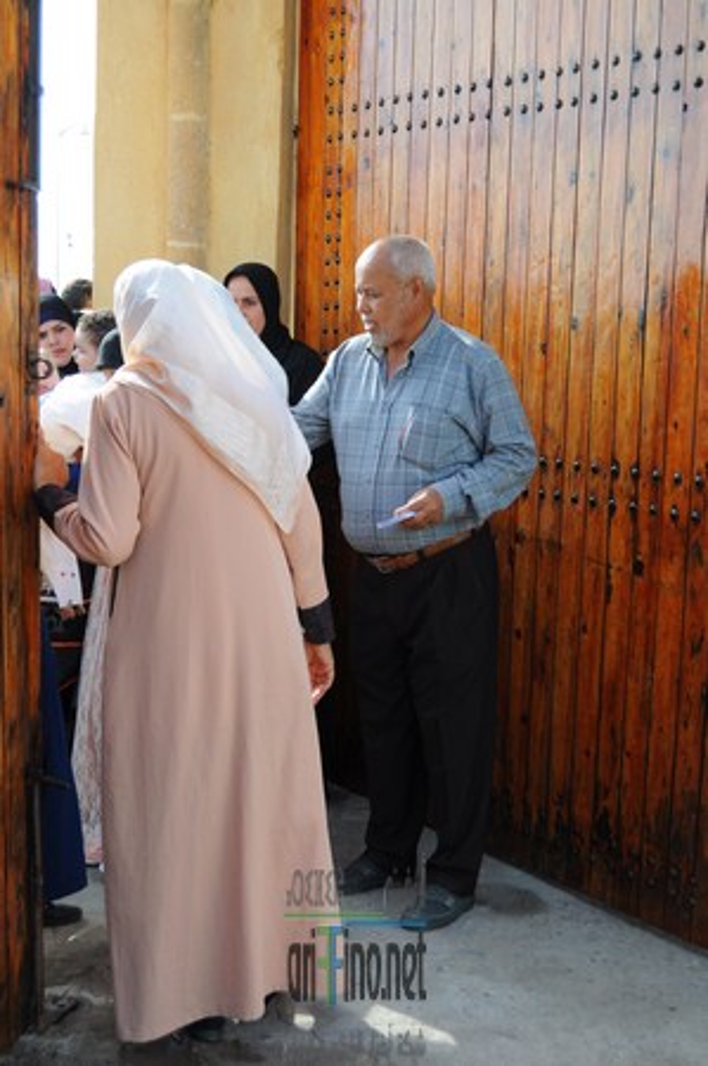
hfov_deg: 25.7
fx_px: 1552
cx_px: 354
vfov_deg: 37.9
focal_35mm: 52
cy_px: 533
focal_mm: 35
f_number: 7.1
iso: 200
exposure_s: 1/200
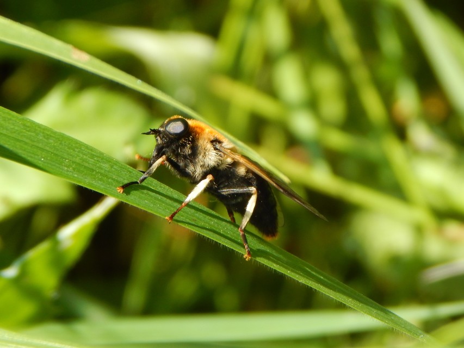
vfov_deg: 5.3
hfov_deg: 7.1
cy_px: 174
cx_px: 232
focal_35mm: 279
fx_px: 3740
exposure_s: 1/250
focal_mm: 50.1
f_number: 5.7
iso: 125
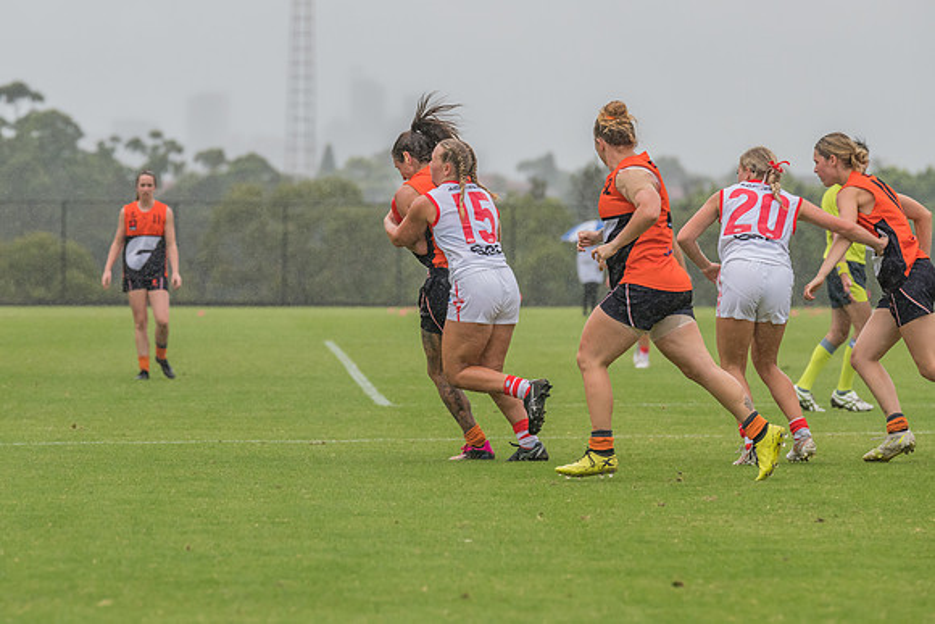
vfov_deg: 3.8
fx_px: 9522
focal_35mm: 367
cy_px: 223
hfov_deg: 5.6
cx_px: 334
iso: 800
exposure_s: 1/1600
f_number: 8
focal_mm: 270
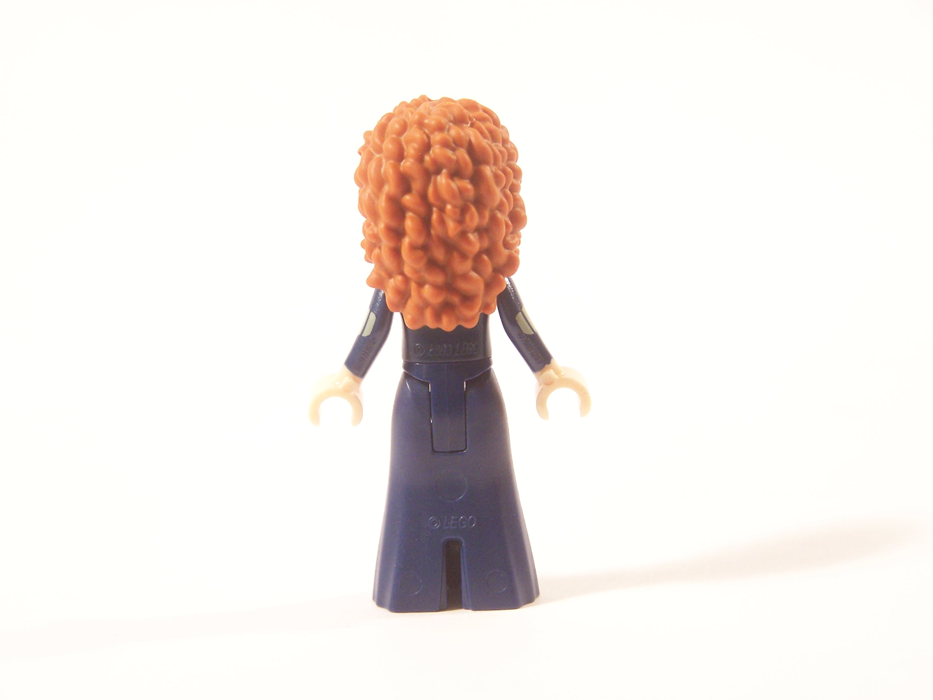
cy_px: 350
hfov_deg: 16.8
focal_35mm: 117
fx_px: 3153
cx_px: 466
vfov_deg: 12.7
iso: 200
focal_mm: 19.4
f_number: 3.2
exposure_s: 1/20
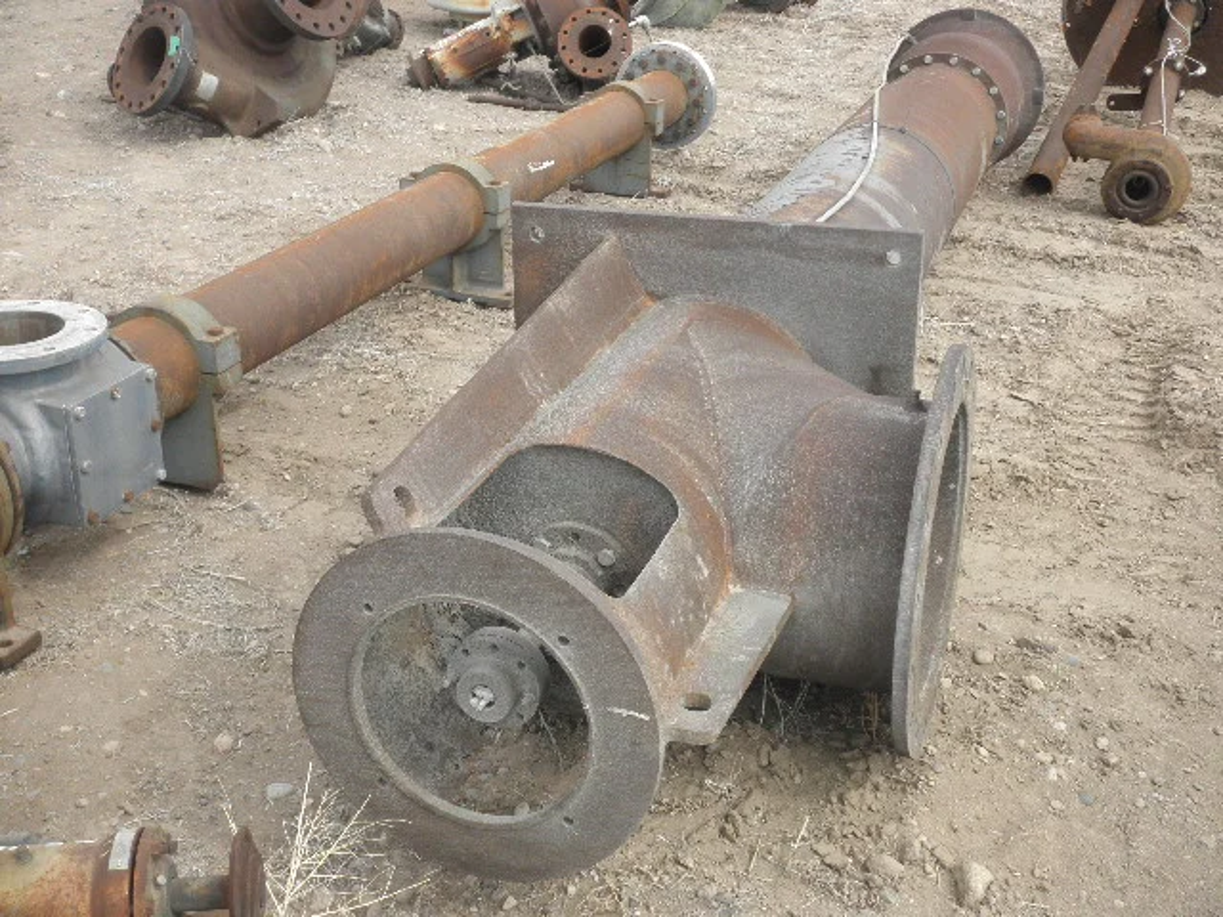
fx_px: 1555
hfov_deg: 42.9
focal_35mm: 44
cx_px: 612
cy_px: 458
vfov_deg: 32.9
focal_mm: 7.9
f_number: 3.4
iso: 64
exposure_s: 1/200
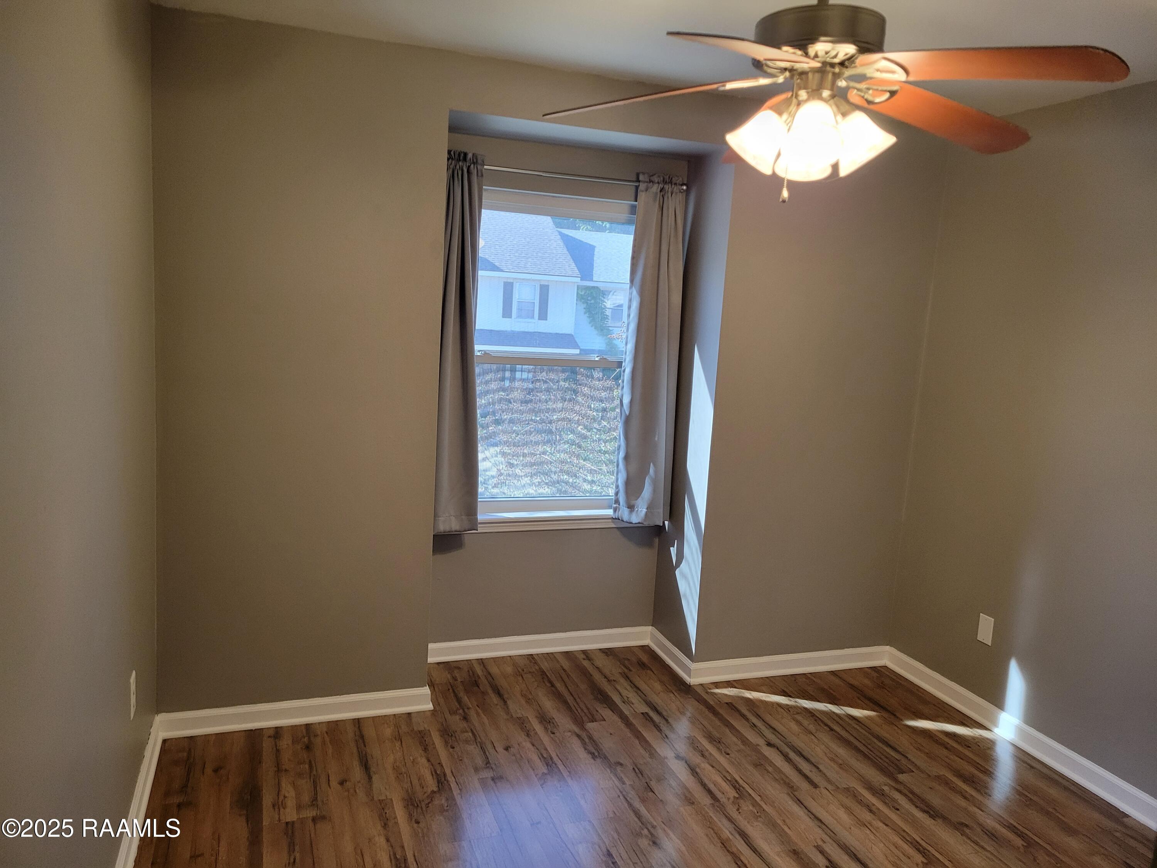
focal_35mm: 26
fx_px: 869
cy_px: 434
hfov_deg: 67.3
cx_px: 578
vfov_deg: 53.1
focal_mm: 5.4
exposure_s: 1/120
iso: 250
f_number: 1.8
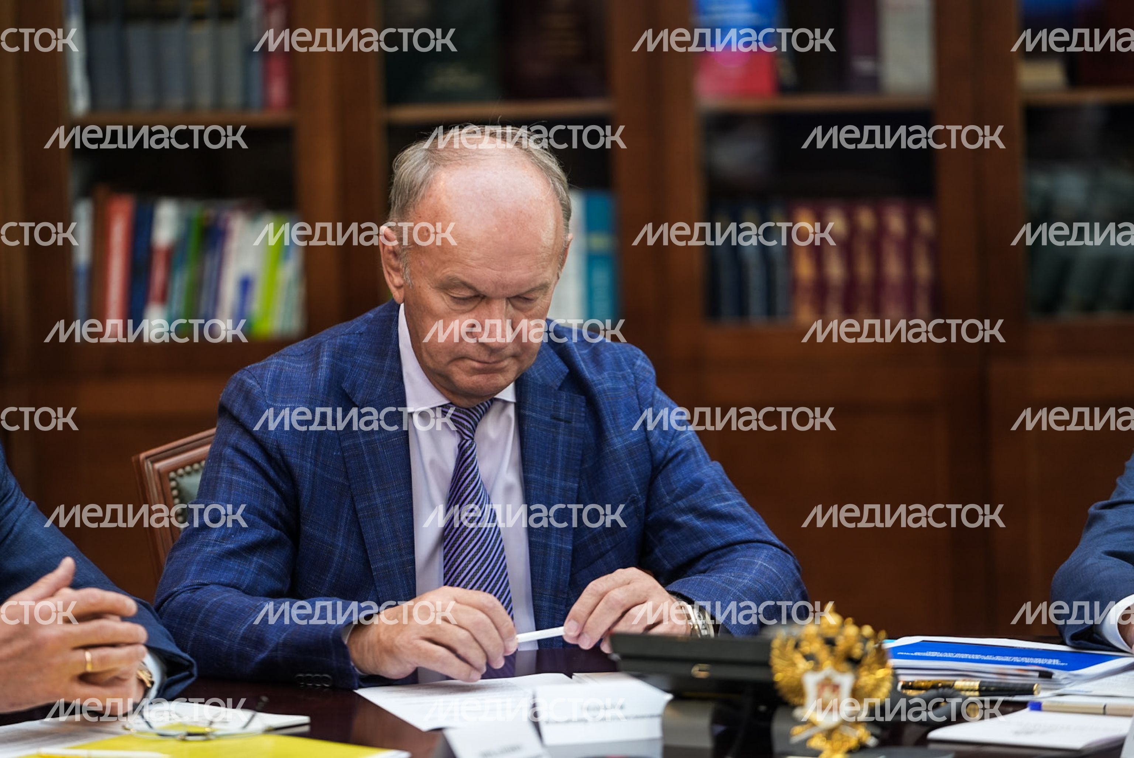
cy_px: 379
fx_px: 5642
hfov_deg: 11.5
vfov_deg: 7.7
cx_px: 567
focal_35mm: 179
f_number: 2.8
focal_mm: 179
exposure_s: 1/125
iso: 800
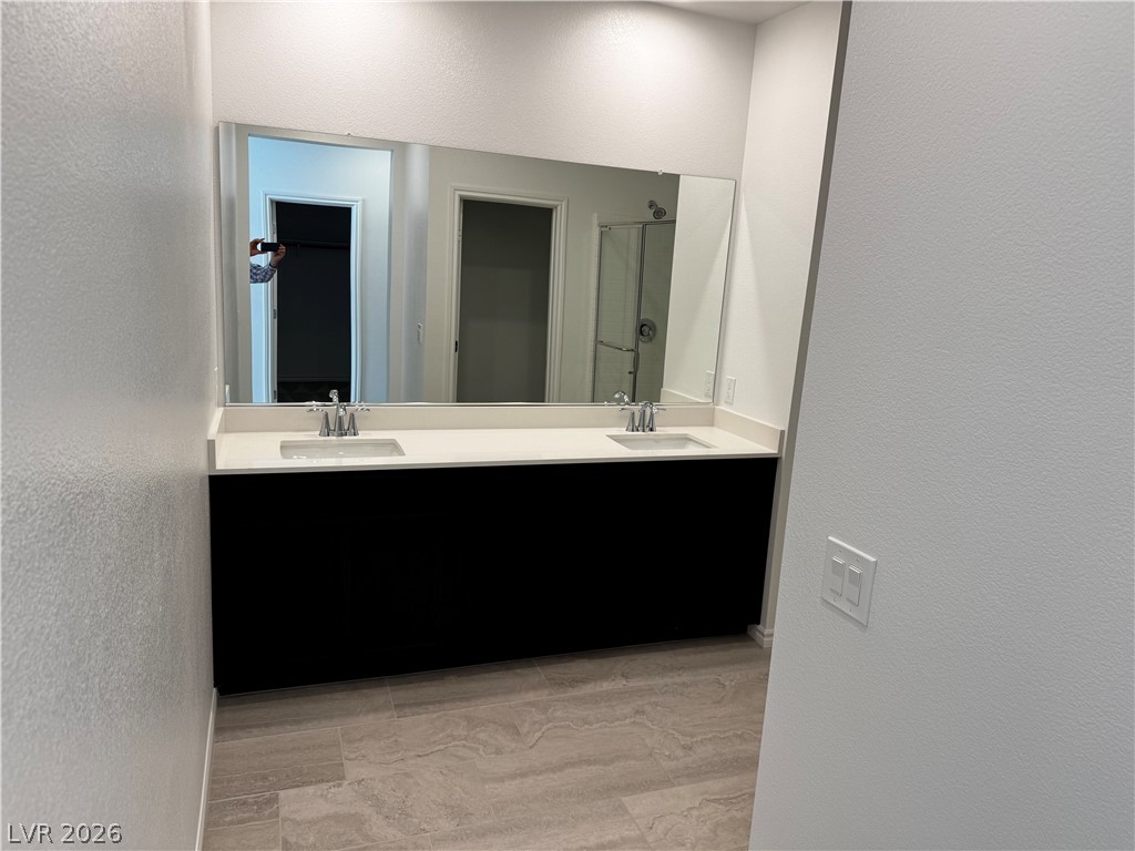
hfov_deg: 71.6
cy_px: 426
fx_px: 787
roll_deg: -3.1
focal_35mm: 24
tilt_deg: -10.6
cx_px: 568
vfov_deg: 56.8
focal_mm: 6.76
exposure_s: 1/120
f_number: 1.78
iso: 100
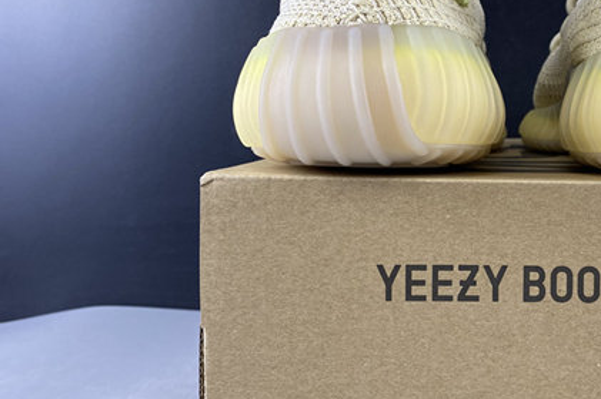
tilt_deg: -3.8
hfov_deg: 41.8
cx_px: 477
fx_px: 751
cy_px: 185
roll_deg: -0.5
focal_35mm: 45
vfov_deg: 29.8
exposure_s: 1/100
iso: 100
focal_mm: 4.25
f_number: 1.8
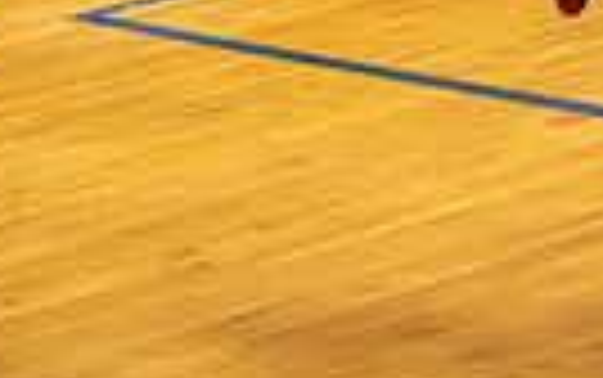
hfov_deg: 8.7
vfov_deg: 5.3
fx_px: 3931
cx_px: 605
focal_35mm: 239
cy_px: -598
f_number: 4
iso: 5000
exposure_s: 1/500
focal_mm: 70
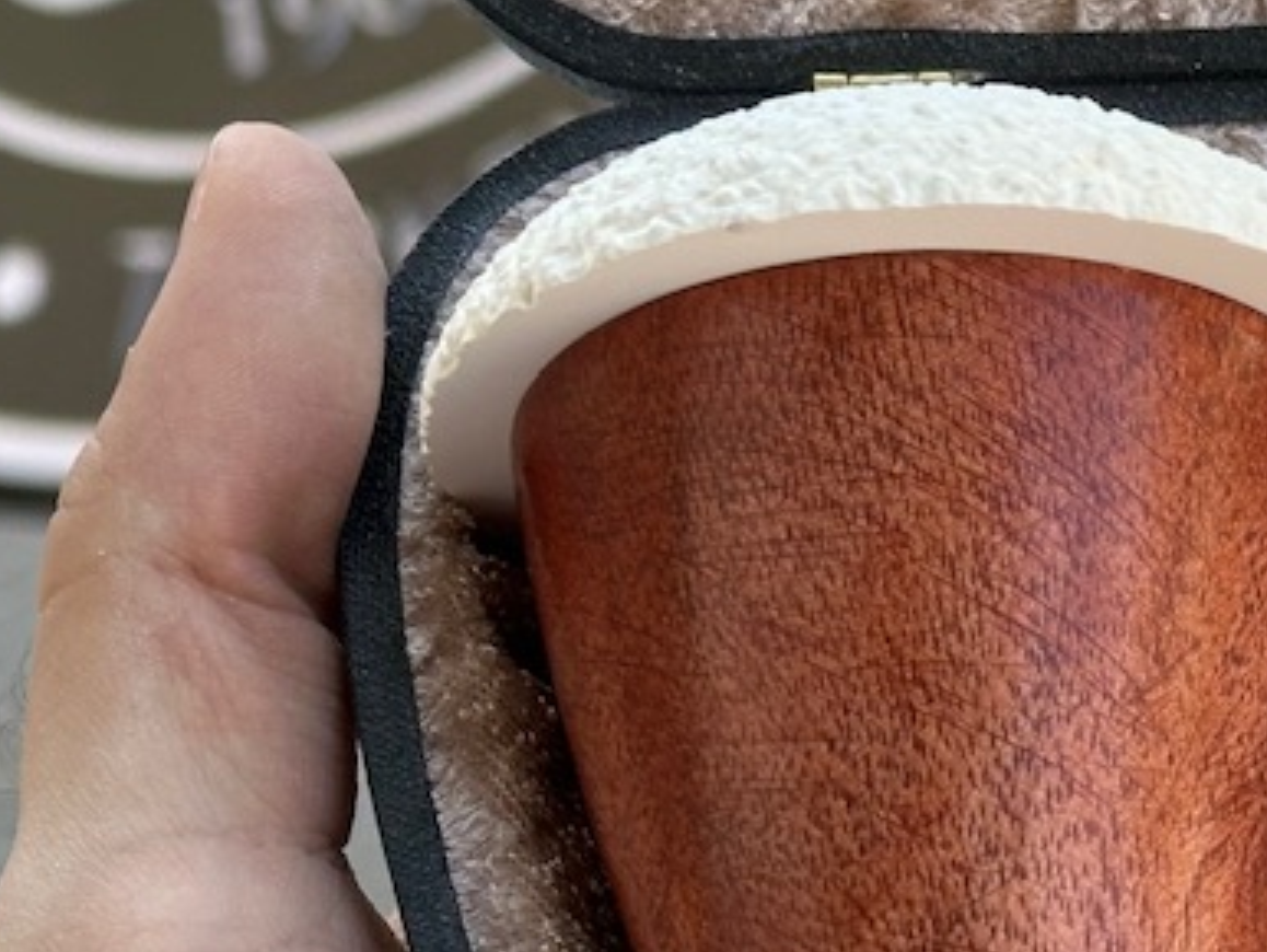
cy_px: 361
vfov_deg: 9.3
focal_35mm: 159
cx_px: 1477
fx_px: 5823
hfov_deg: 12.2
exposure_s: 1/422
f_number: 1.78
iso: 64
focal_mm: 6.86
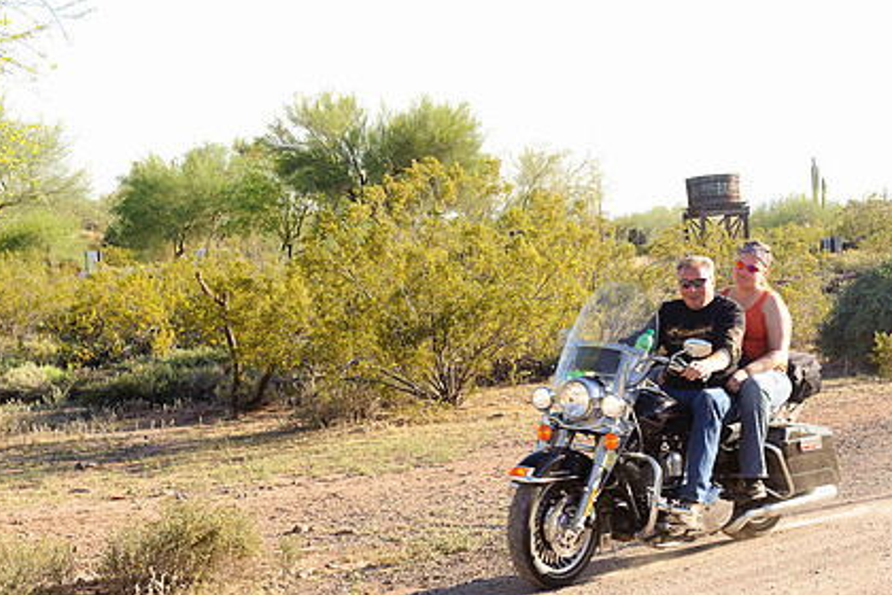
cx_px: 588
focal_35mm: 69
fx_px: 1710
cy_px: 348
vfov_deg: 19.7
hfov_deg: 29.1
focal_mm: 50
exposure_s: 1/200
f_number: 7.1
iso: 200
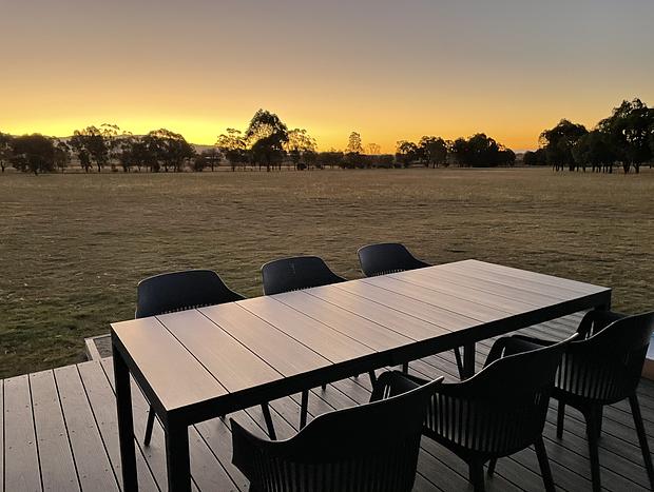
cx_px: 327
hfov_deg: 67.2
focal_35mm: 26
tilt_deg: -9.3
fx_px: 492
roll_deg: +0.7
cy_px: 246
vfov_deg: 53.2
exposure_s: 1/59
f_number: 1.6
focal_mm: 4.2
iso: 500
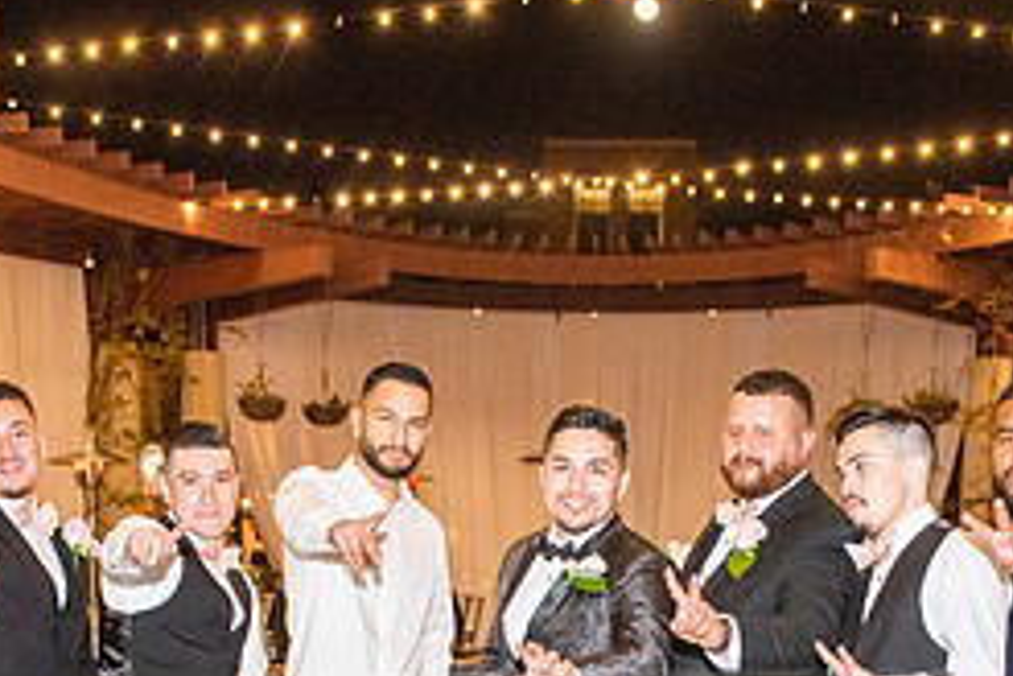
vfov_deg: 20.7
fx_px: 1716
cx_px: 543
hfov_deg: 32.9
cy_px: 832
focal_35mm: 61
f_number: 4
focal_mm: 24
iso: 1600
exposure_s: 1/160
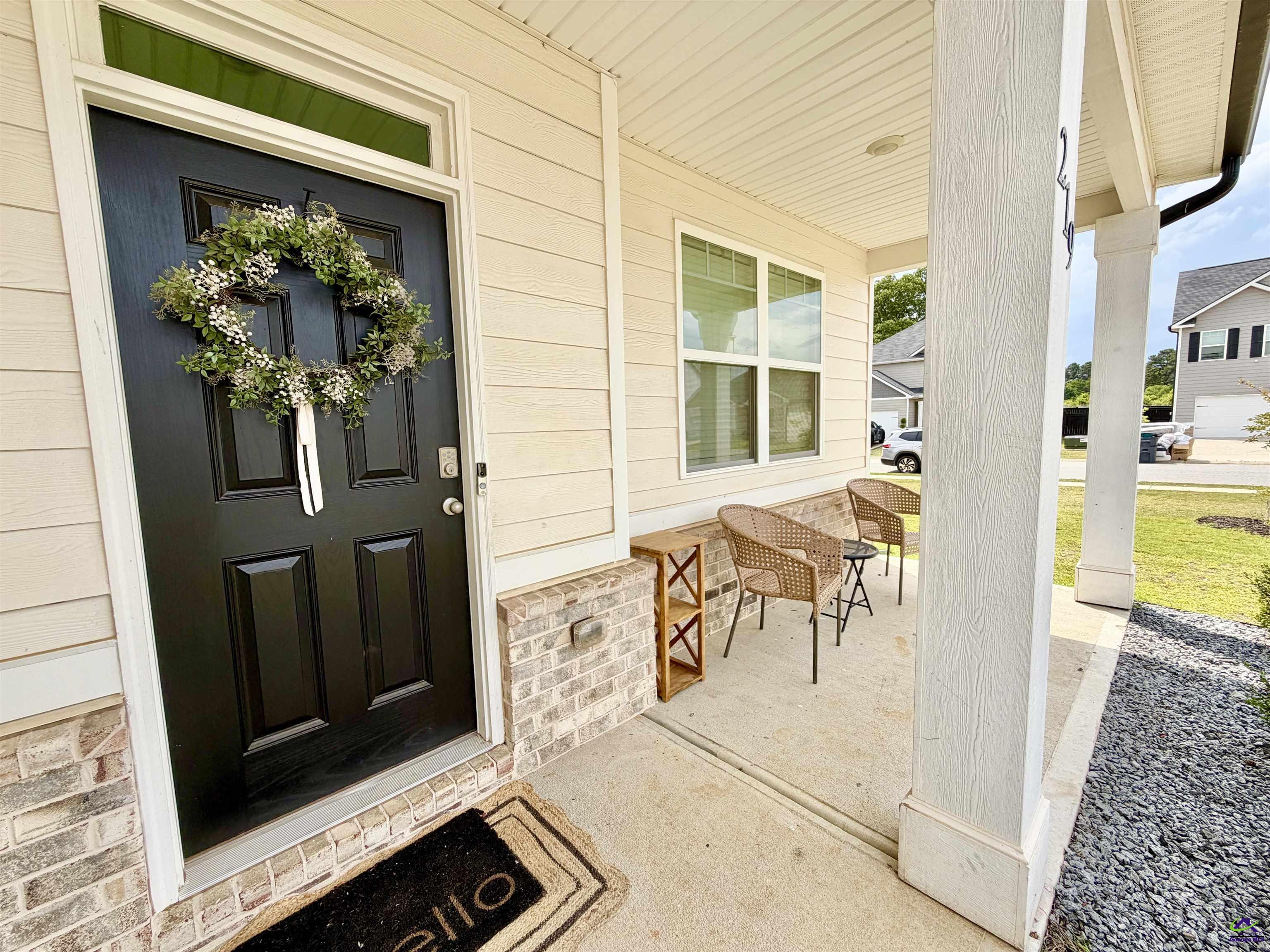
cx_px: 635
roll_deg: +2.0
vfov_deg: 85.7
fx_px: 514
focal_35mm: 14
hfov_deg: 102.1
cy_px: 476
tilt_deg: -5.7
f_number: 2.2
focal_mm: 2.22
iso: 40
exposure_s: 1/770
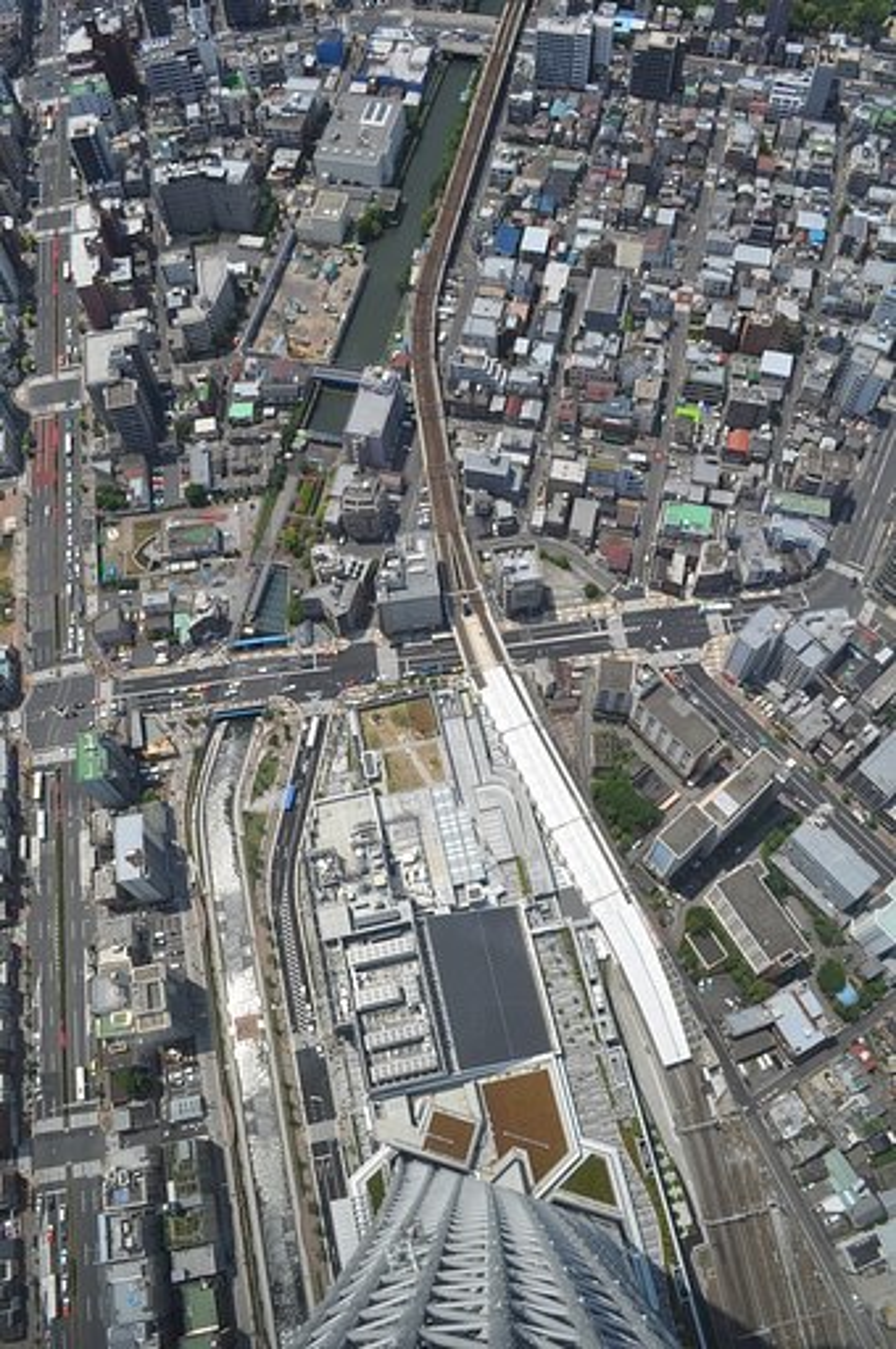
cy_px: 674
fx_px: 1011
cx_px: 448
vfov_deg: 67.4
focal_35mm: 27
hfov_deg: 47.8
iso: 200
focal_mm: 18
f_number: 10
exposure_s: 1/400
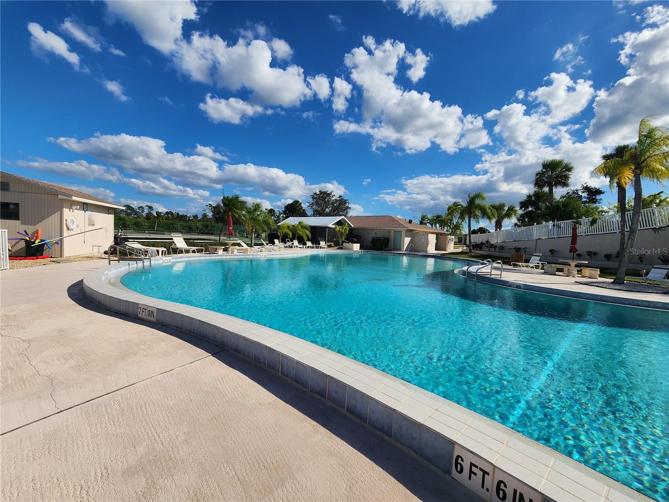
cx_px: 334
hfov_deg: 106.2
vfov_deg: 89.9
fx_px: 251
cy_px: 251
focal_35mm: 13
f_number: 2.2
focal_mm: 2.2
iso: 50
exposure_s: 1/3747
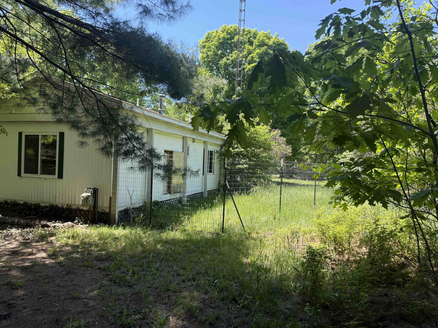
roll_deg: -2.2
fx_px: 304
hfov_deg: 71.6
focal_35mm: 24
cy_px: 164
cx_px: 219
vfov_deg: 56.8
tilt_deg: -0.6
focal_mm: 6.76
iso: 100
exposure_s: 1/1005
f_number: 1.78
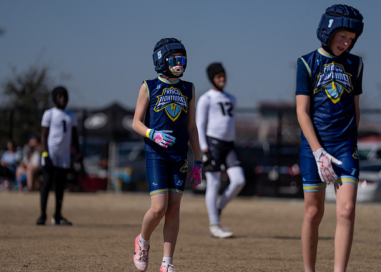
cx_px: 190
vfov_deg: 7.9
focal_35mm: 181
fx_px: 1961
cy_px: 136
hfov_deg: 11.1
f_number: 2.8
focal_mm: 173
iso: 100
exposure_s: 1/6400
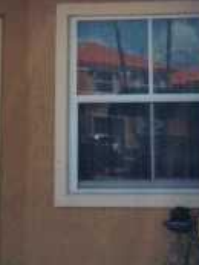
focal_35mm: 122
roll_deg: +0.2
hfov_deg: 12.2
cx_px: 118
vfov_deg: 15.6
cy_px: -51
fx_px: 934
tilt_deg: +9.1
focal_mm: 4.12
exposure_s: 1/1063
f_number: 2.4
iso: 64
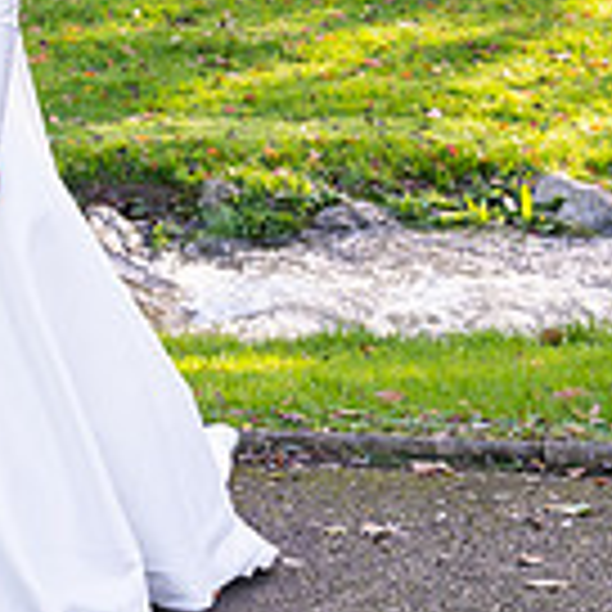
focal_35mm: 152
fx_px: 3040
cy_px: -137
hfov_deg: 11.1
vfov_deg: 11.3
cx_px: -238
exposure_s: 1/160
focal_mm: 42
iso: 500
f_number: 6.3
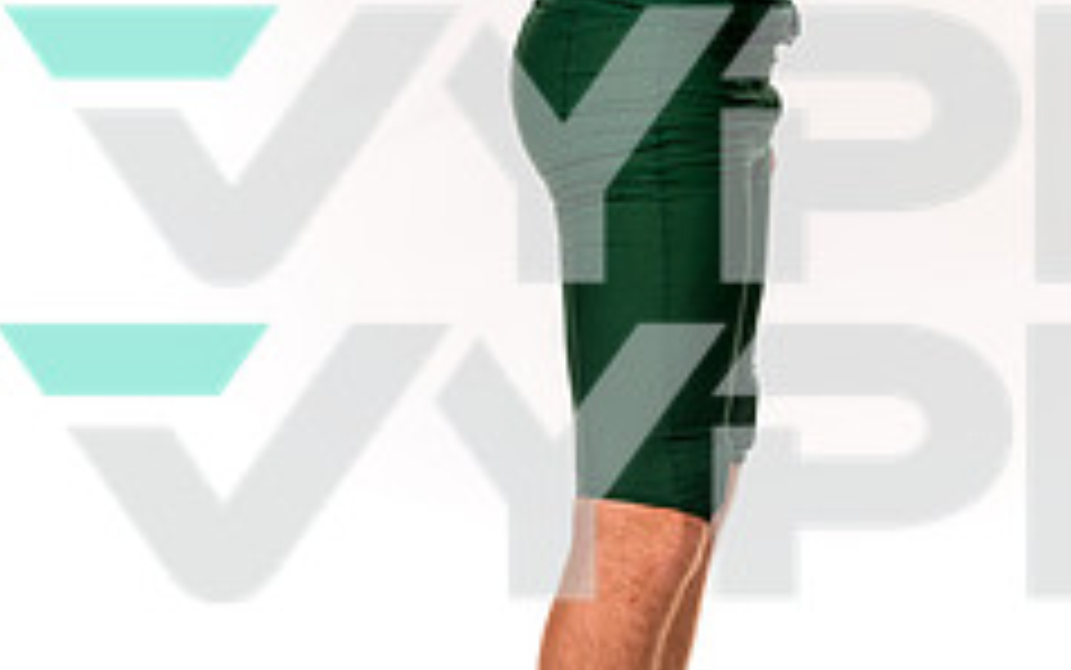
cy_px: 148
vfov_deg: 12.1
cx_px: 670
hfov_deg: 19.2
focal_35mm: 108
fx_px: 3154
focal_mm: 56
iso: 800
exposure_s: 1/400
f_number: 8
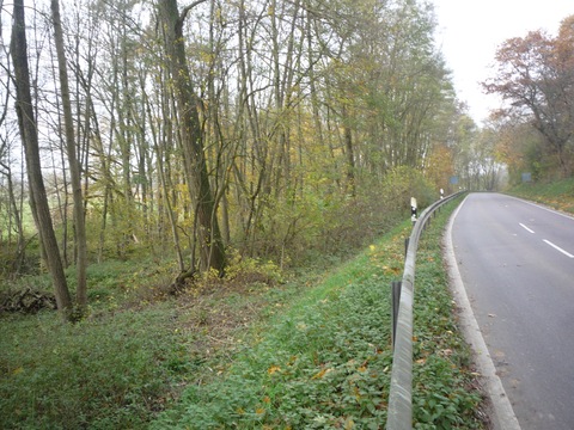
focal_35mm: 32
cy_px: 215
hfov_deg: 56.8
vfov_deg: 44.2
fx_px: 531
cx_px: 287
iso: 100
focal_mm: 5.2
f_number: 3.3
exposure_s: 1/60
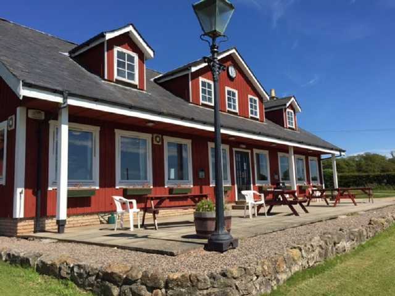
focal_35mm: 29
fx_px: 331
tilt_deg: +9.1
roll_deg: +1.5
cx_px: 198
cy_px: 148
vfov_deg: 48.2
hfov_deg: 61.7
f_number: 2.2
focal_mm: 4.15
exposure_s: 1/2198
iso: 32
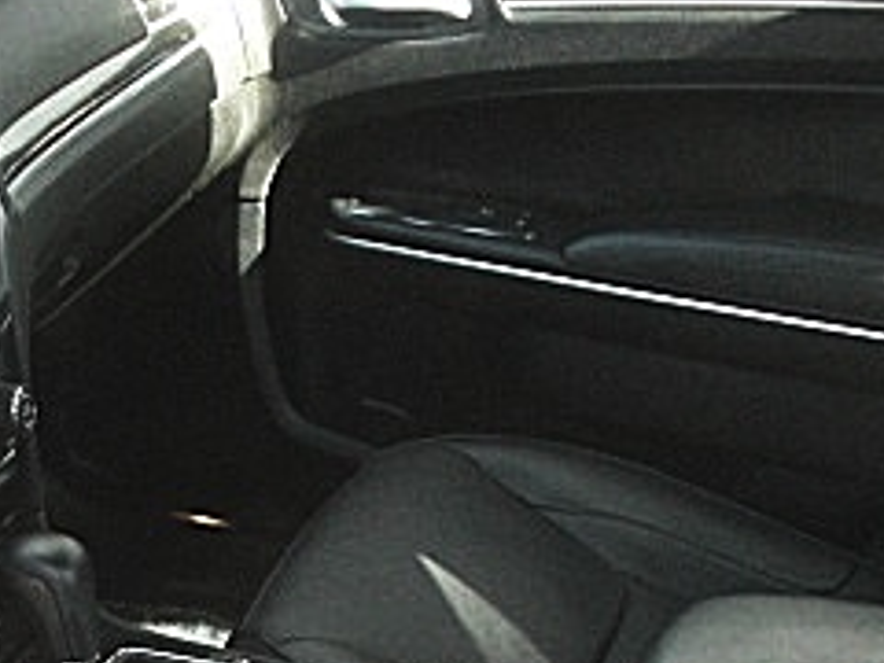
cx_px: 147
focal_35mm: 96
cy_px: 836
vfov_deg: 14.8
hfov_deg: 20.2
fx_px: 2452
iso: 400
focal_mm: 6.3
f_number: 2.8
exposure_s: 1/125
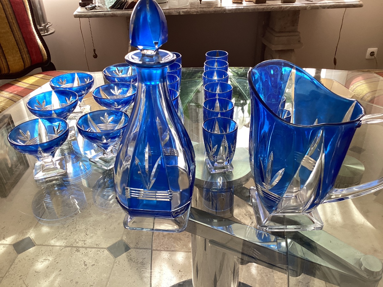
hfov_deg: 58.4
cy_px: 144
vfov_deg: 45.4
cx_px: 192
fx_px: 343
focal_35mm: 31
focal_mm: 3.3
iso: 80
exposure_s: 1/120
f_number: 2.4
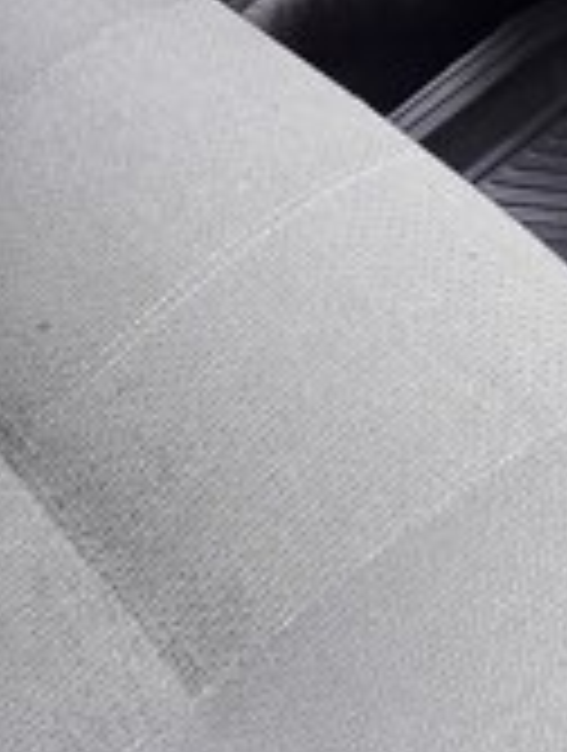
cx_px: 180
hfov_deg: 18.4
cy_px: -194
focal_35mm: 80
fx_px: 1741
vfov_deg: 22.2
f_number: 1.9
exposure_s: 1/50
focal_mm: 3.6
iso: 80
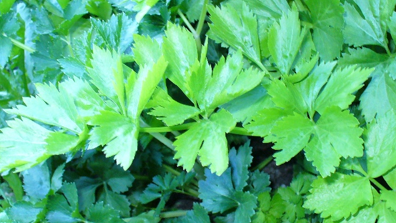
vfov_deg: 21.8
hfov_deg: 37.8
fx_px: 578
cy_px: 102
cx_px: 198
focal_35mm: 55
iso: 200
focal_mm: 6.1
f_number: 2.8
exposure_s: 1/30
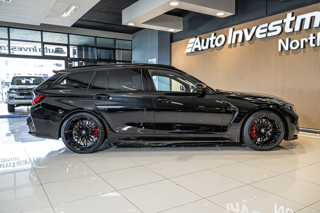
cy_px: 106
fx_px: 249
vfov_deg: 46.4
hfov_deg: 65.5
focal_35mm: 28
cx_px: 160
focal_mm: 28
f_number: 4
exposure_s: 1/125
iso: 640
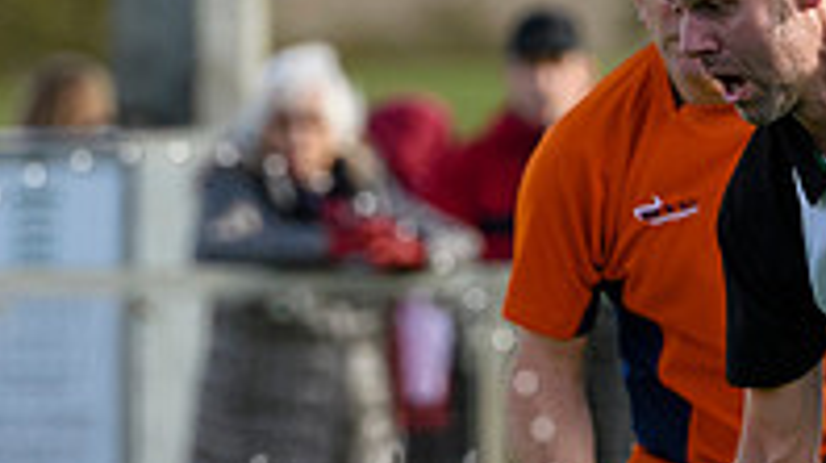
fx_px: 29938
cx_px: 754
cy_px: 406
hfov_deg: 1.6
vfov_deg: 0.9
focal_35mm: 1368
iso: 720
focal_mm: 200
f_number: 4
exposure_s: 1/2000
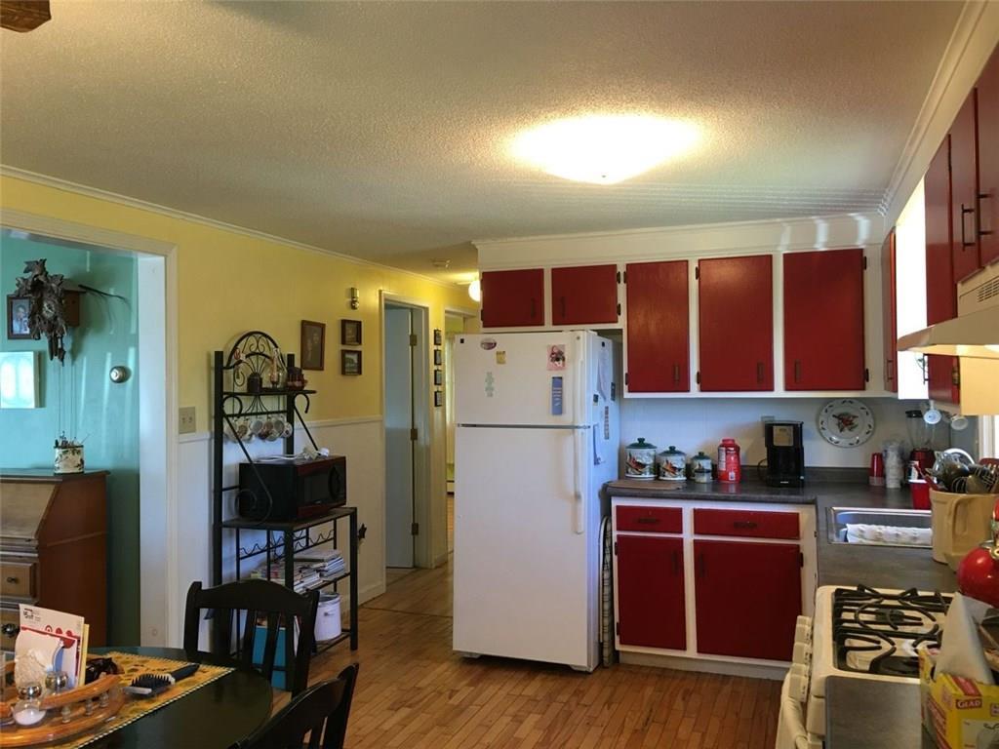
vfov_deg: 48.2
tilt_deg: +1.6
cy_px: 374
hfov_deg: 61.7
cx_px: 500
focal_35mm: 29
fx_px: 837
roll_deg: +0.1
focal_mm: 4.15
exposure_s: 1/15
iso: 40
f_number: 2.2
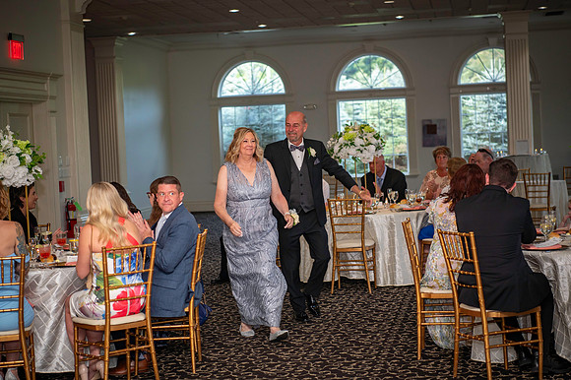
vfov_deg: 19.4
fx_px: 1110
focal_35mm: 70
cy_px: 190
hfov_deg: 28.9
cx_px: 286
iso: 400
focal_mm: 70
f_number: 3.2
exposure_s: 1/125
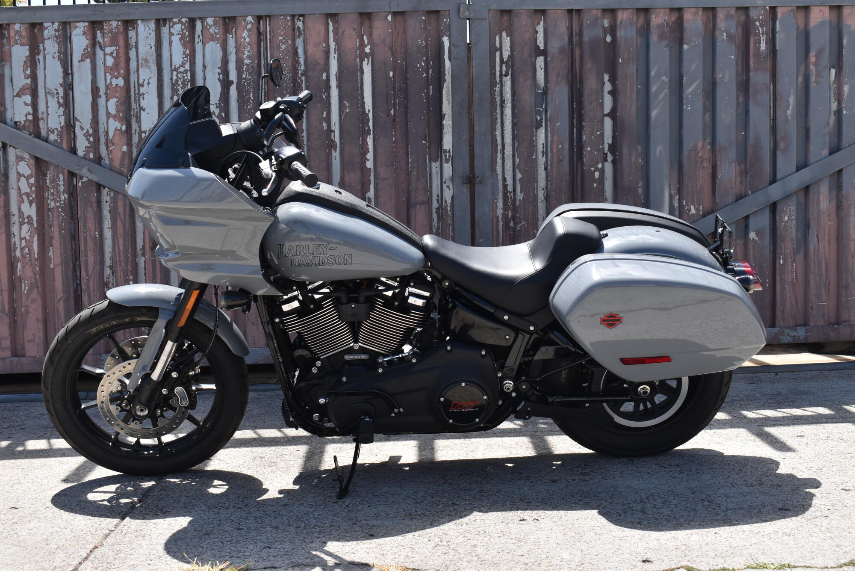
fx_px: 1140
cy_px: 286
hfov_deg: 41.1
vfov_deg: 28.1
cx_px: 428
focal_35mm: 48
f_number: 8
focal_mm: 32
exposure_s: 1/250
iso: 100
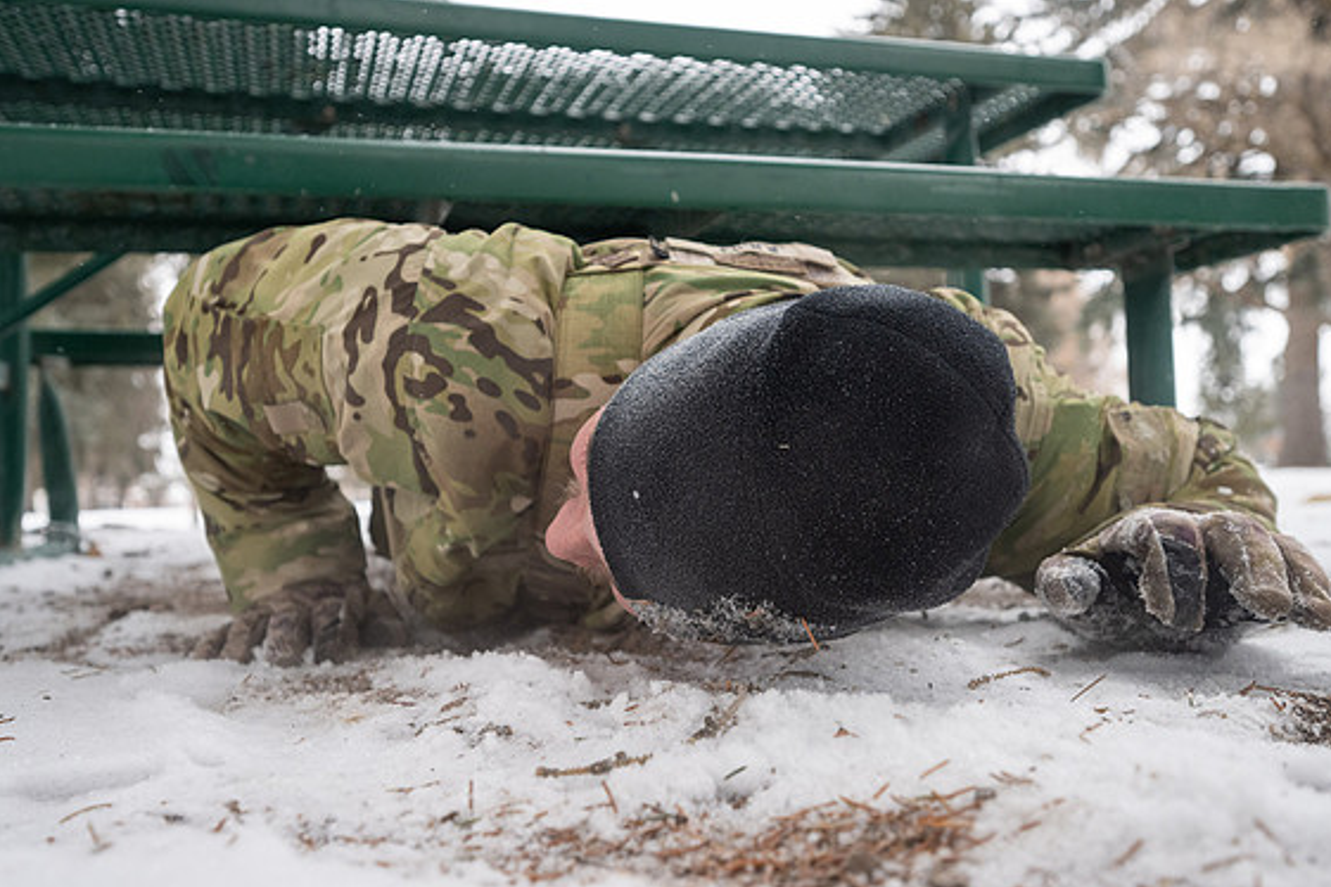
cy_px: 438
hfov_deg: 60.3
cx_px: 667
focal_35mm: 31
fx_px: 1146
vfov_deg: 42.3
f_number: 4
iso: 1600
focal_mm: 30
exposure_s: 1/800
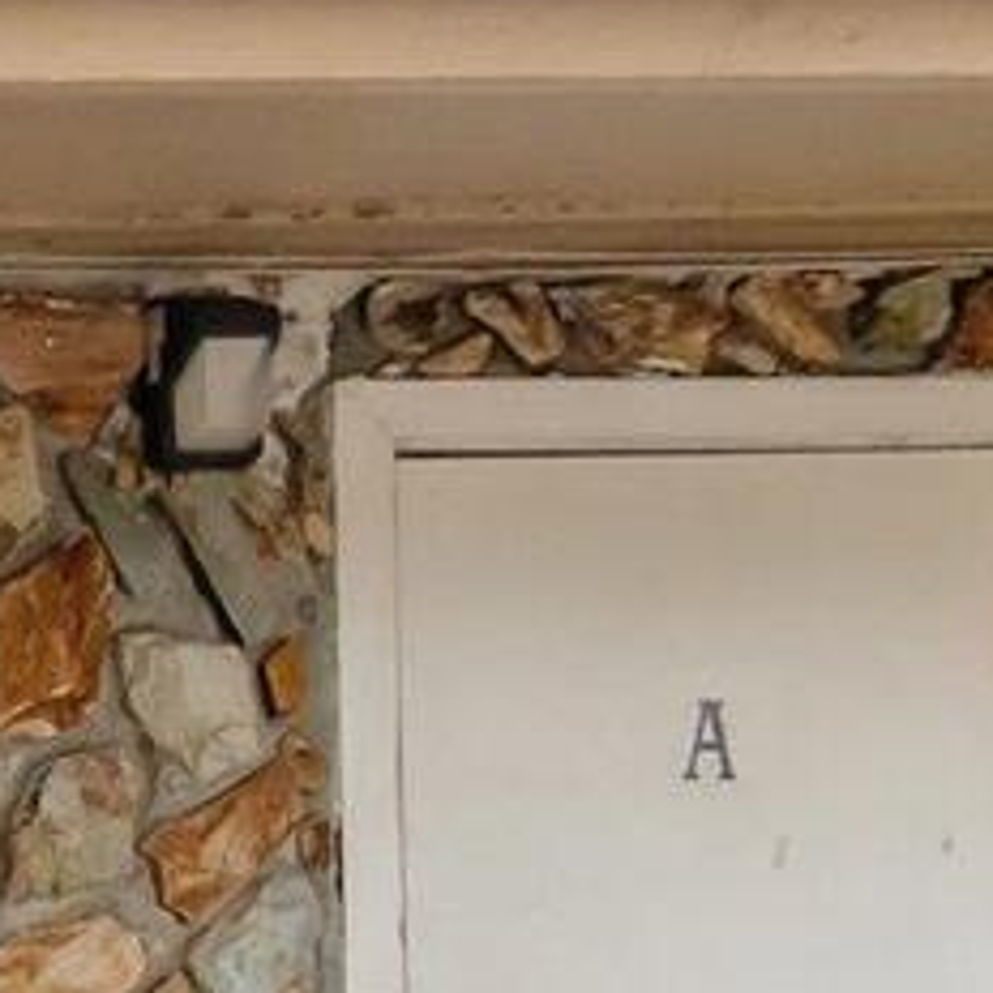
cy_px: 1233
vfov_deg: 18.5
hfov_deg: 13.3
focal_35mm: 88
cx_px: -1524
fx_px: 2856
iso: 1100
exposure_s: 1/1600
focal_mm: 10
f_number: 8
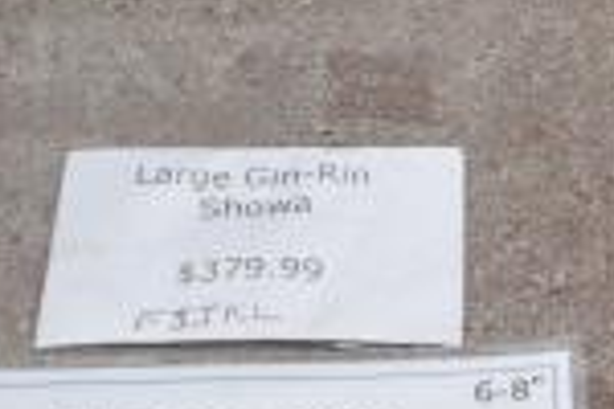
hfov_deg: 14.8
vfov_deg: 10.4
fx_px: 2251
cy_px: 74
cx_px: 819
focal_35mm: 132
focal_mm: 22
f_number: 8
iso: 100
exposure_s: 1/200
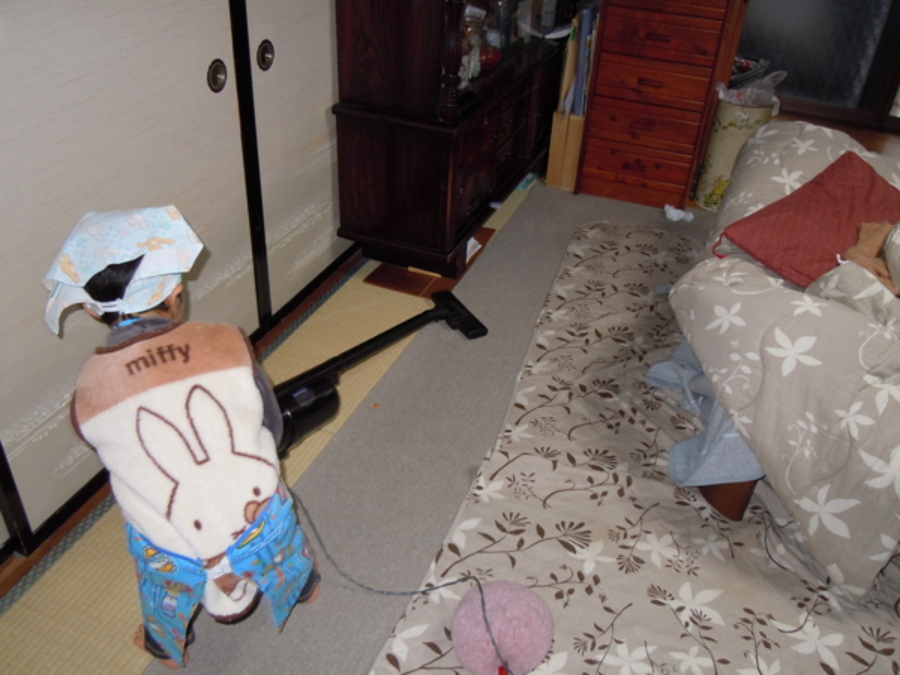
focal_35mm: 30
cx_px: 450
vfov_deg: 46.8
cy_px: 338
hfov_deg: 60.0
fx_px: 780
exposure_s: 1/30
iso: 200
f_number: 3.5
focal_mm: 5.4
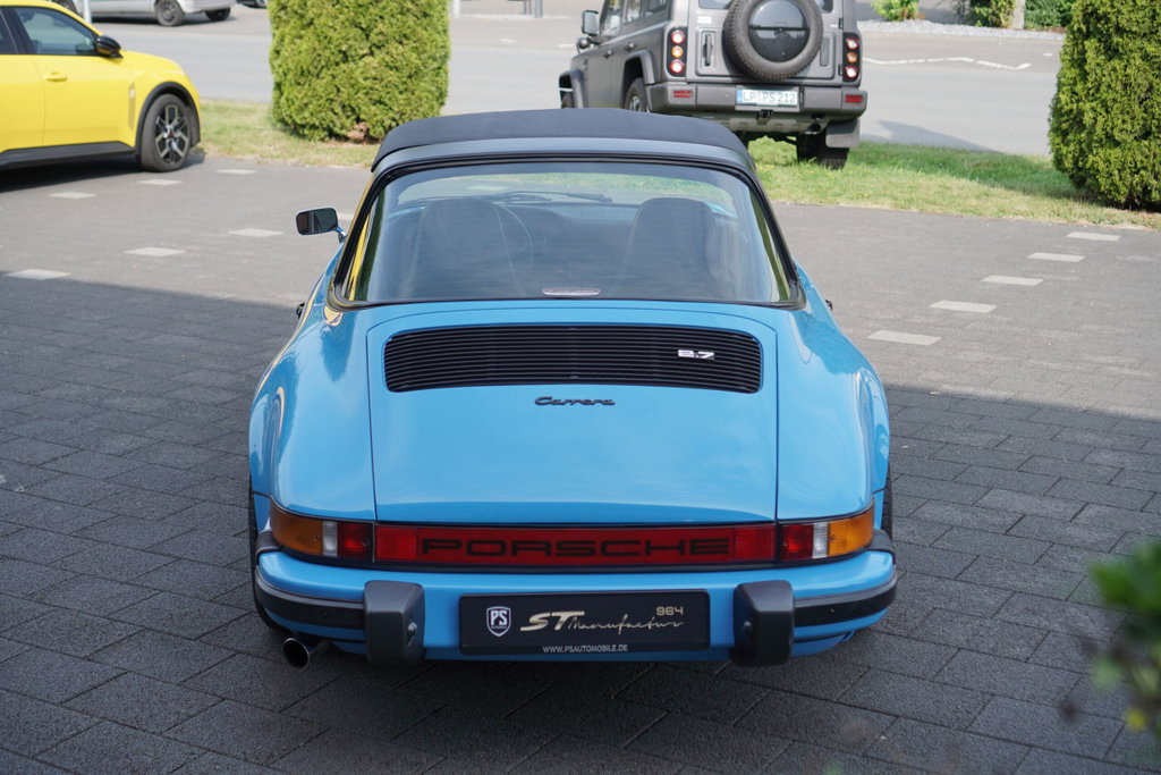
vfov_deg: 25.8
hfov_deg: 37.8
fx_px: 1693
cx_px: 580
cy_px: 388
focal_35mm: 52
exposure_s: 1/1000
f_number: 3.2
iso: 160
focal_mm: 35
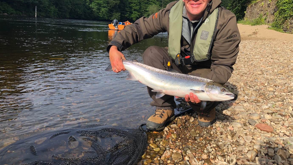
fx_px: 241
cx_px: 145
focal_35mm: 31
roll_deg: -3.4
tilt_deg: -11.3
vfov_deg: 37.7
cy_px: 73
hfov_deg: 62.6
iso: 20
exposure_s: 1/1066
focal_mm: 3.99
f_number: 1.8
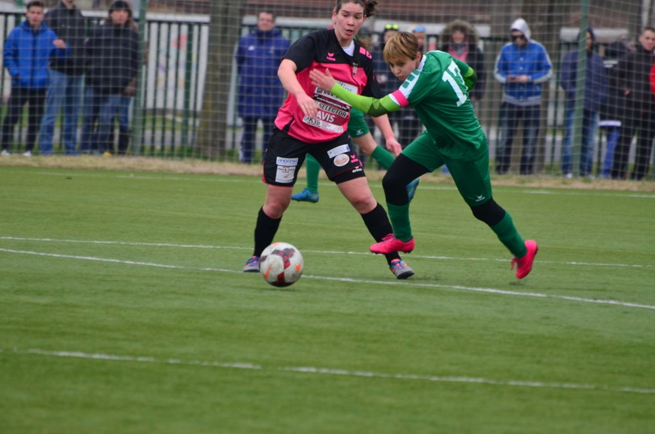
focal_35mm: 450
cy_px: 217
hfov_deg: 4.6
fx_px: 8173
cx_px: 328
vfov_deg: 3.0
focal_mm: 300
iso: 200
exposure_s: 1/400
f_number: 5.6
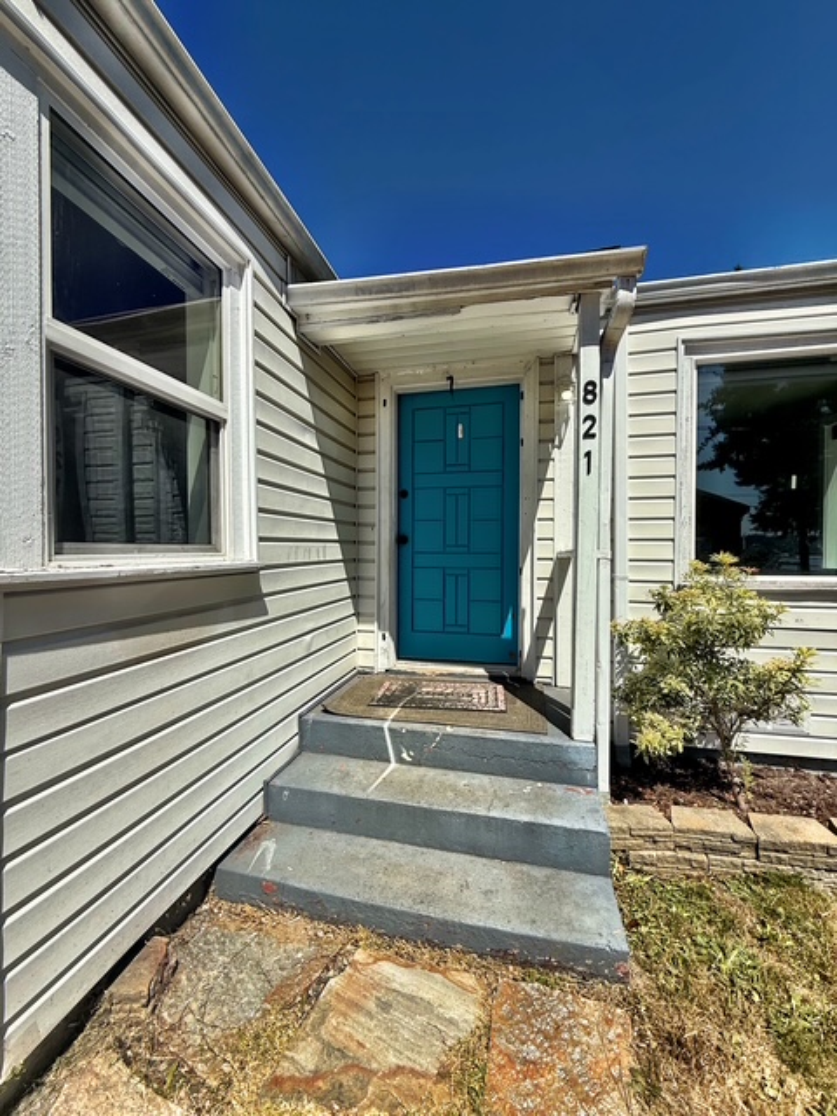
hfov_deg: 85.7
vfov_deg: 102.1
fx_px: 451
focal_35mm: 14
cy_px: 558
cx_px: 418
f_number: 2.2
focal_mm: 2.22
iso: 50
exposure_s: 1/3891
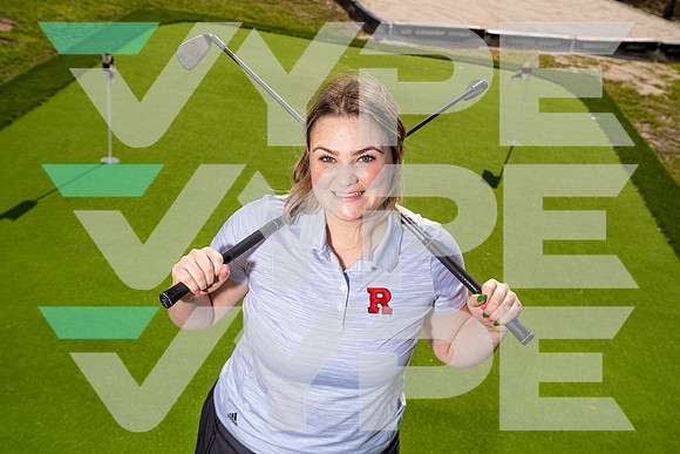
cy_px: 227
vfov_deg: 32.6
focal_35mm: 41
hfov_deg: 47.4
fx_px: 775
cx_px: 340
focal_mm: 41
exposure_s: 1/250
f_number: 6.3
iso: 100
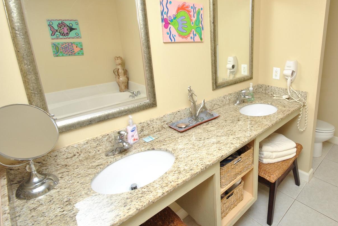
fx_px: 188
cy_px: 89
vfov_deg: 61.5
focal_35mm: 20
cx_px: 224
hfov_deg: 81.2
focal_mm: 10
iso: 400
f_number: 9
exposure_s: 1/200
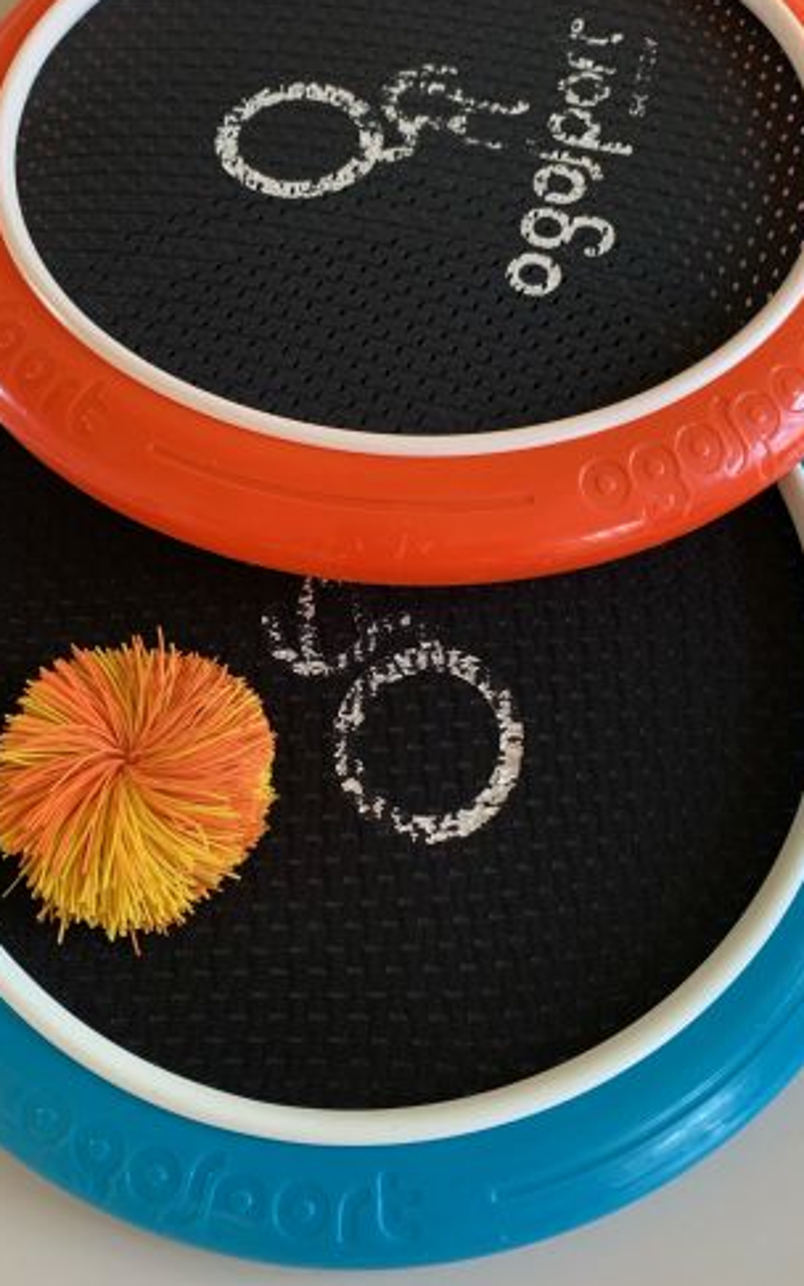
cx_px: 368
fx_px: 1191
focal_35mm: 34
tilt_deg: -65.0
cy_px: 569
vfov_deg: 56.5
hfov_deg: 37.3
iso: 200
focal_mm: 4.25
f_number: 1.8
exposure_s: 1/60
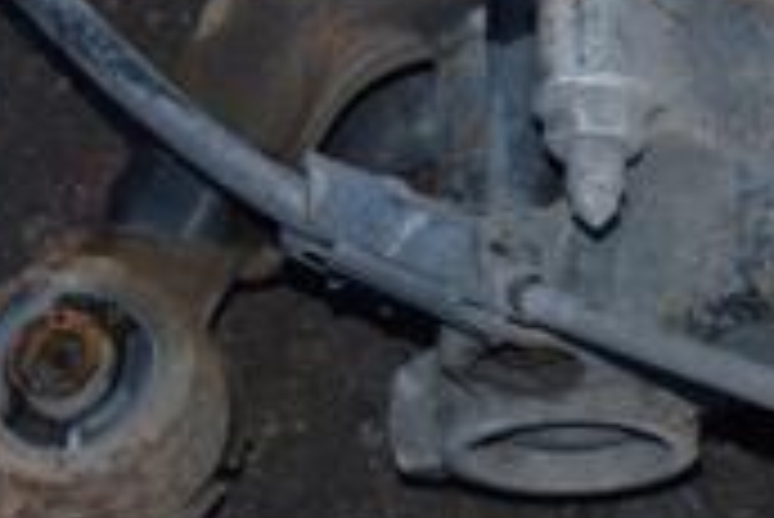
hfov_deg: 9.7
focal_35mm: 209
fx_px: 4497
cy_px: 257
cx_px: 999
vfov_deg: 6.6
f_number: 4.8
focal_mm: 40
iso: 800
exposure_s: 1/60
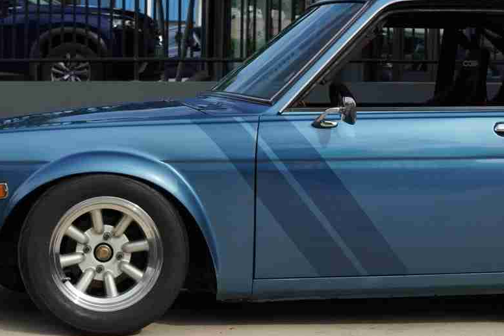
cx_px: 431
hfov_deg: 21.3
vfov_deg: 14.5
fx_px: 1316
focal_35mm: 94
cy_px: 203
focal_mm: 30
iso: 100
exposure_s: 1/250
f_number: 5
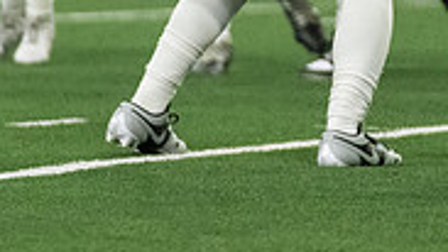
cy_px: -168
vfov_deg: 1.7
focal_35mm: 714
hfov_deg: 3.0
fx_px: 8483
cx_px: 616
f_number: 2.8
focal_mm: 147
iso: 4000
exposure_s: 1/1250
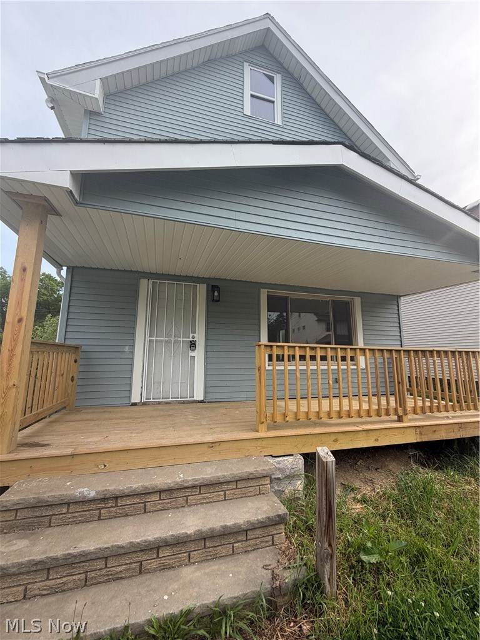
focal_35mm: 14
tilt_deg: +9.1
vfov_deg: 102.1
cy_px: 320
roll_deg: +0.0
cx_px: 240
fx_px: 259
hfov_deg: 85.7
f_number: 2.2
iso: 40
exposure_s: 1/506
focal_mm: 2.22
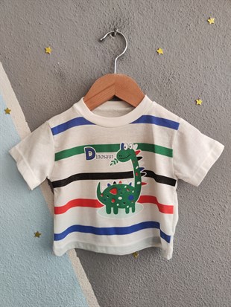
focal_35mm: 24
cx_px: 116
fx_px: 213
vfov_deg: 71.6
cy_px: 154
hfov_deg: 56.8
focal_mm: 5.59
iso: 305
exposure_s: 1/100
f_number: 1.88
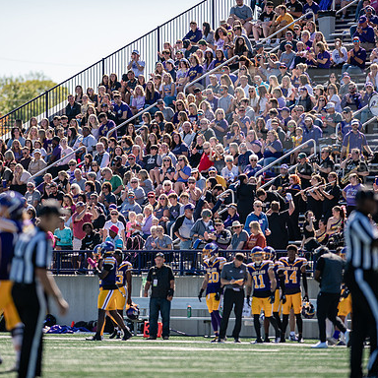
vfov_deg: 4.6
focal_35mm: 385
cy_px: 189
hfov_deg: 4.6
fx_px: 4756
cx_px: 172
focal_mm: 300
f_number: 3.2
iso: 160
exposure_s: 1/1250
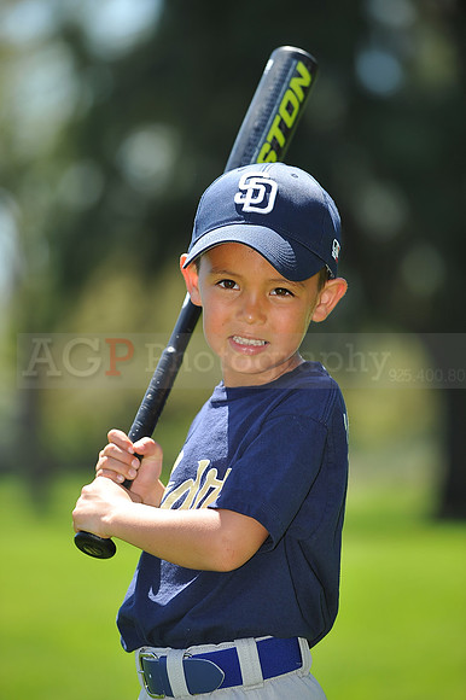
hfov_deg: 6.9
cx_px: 233
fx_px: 3888
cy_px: 350
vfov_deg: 10.3
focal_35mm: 200
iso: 200
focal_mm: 200
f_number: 4.5
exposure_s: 1/640
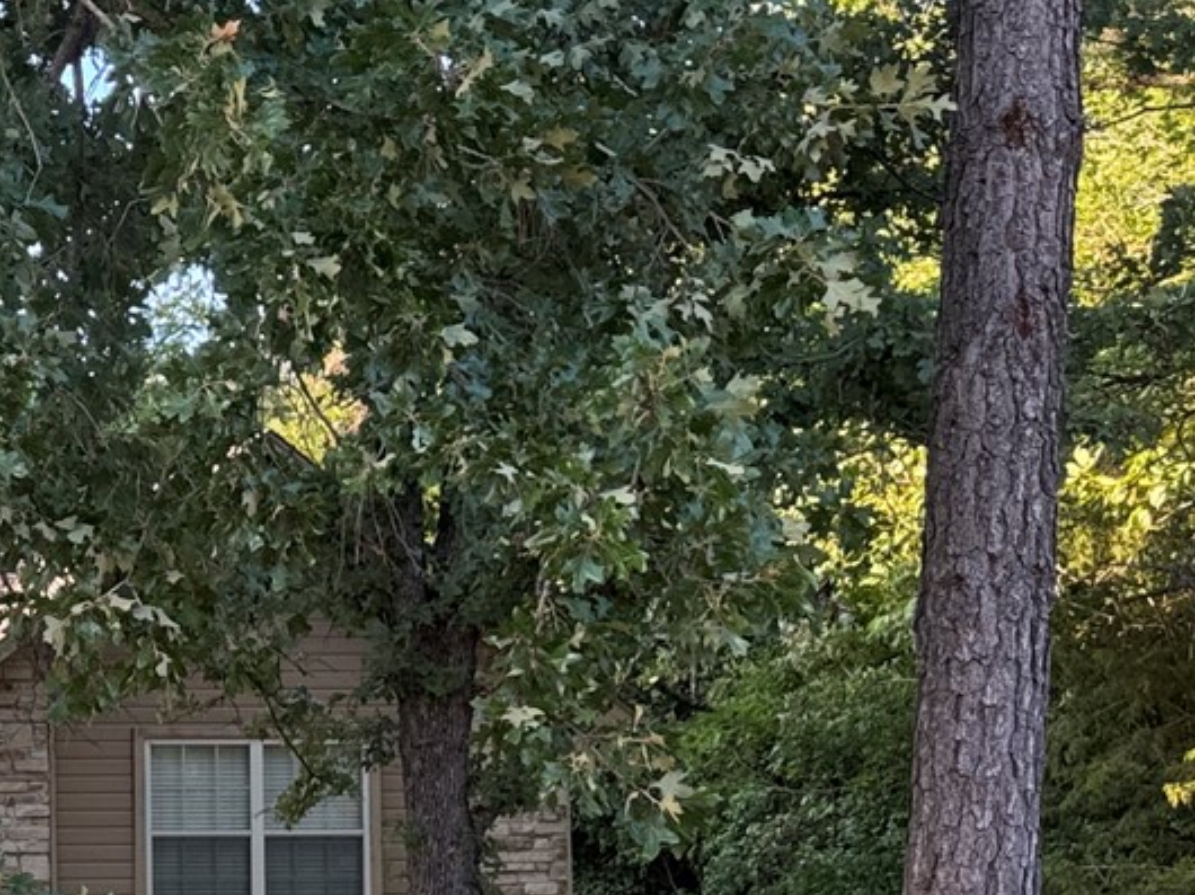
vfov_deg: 16.6
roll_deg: -0.1
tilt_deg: +1.6
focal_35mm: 87
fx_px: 3002
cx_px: -487
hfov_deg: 20.0
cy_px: 866
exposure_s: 1/139
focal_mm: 6.76
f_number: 1.78
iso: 64
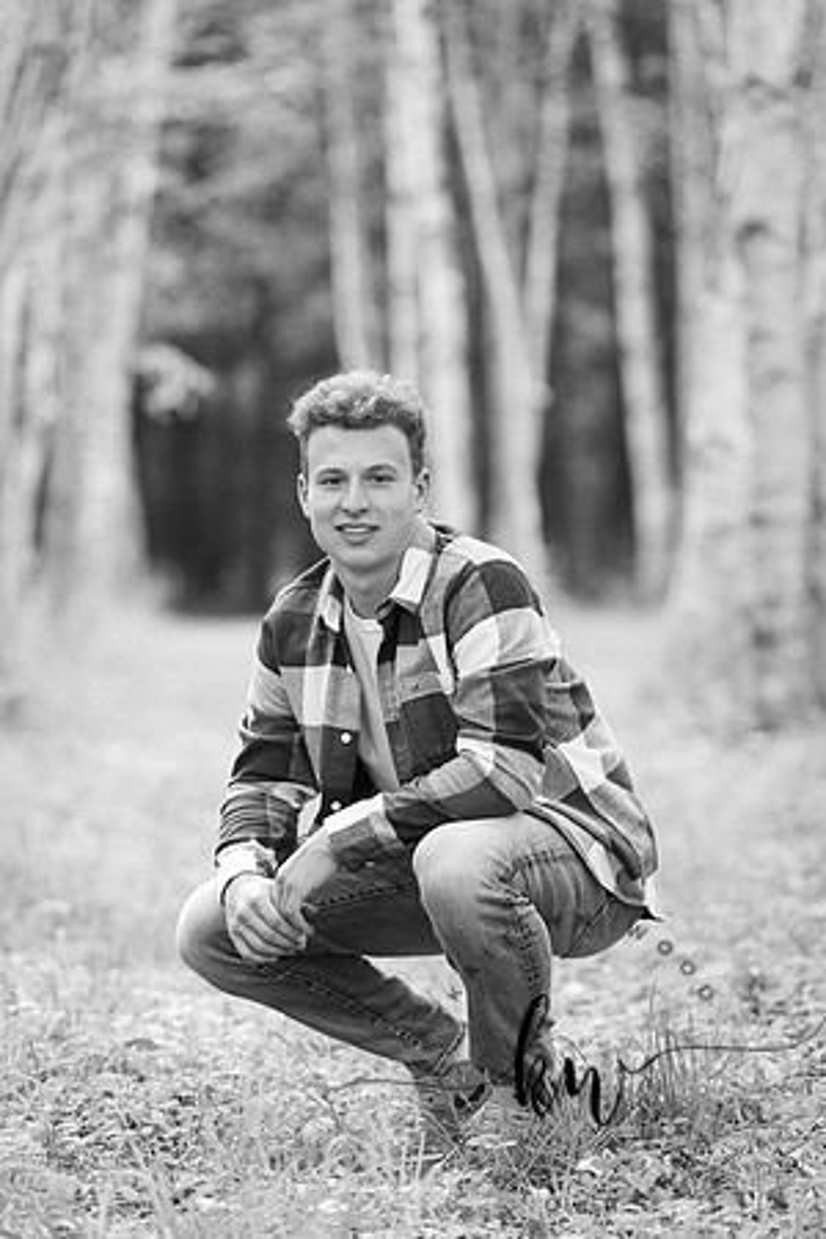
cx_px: 413
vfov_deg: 13.7
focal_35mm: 150
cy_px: 620
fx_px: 5162
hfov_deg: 9.1
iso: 400
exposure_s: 1/200
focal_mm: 150
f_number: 3.2
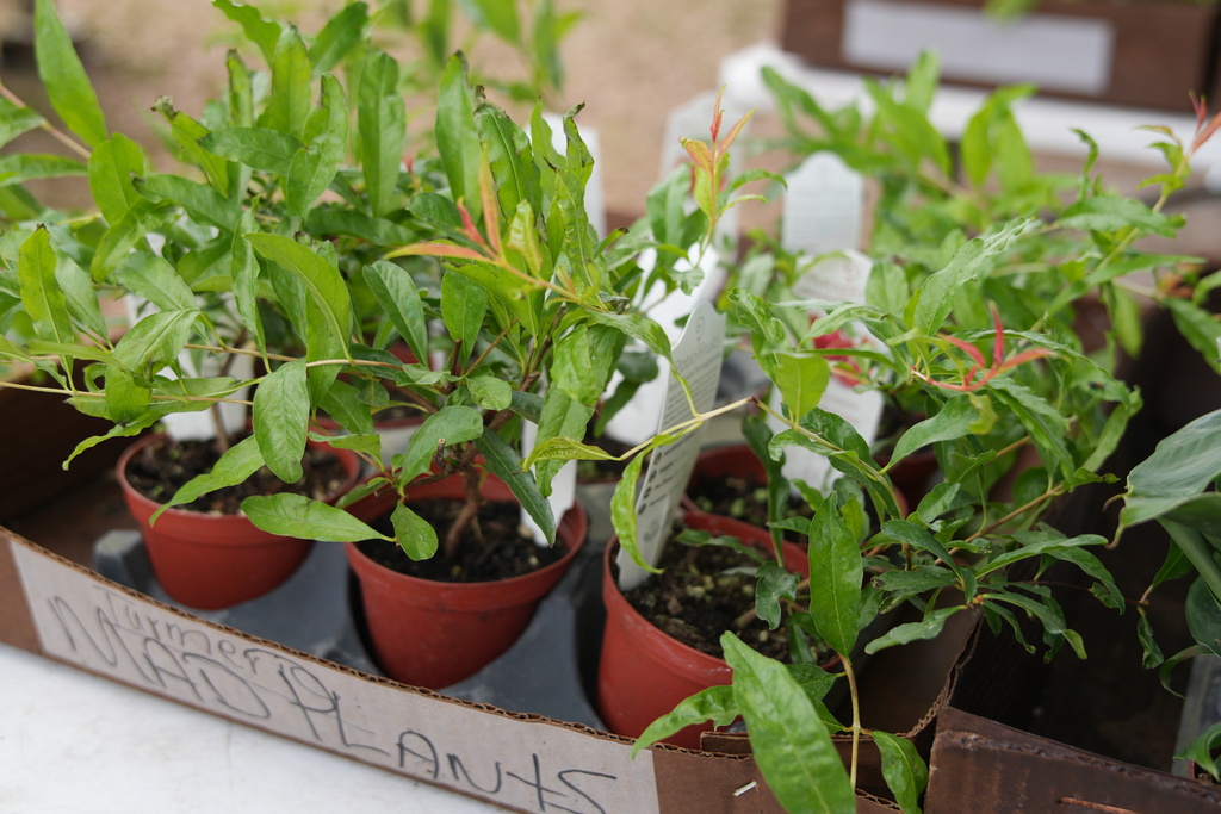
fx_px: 1628
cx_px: 610
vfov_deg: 28.1
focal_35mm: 48
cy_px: 407
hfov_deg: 41.1
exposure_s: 1/400
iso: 125
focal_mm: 32
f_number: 2.8
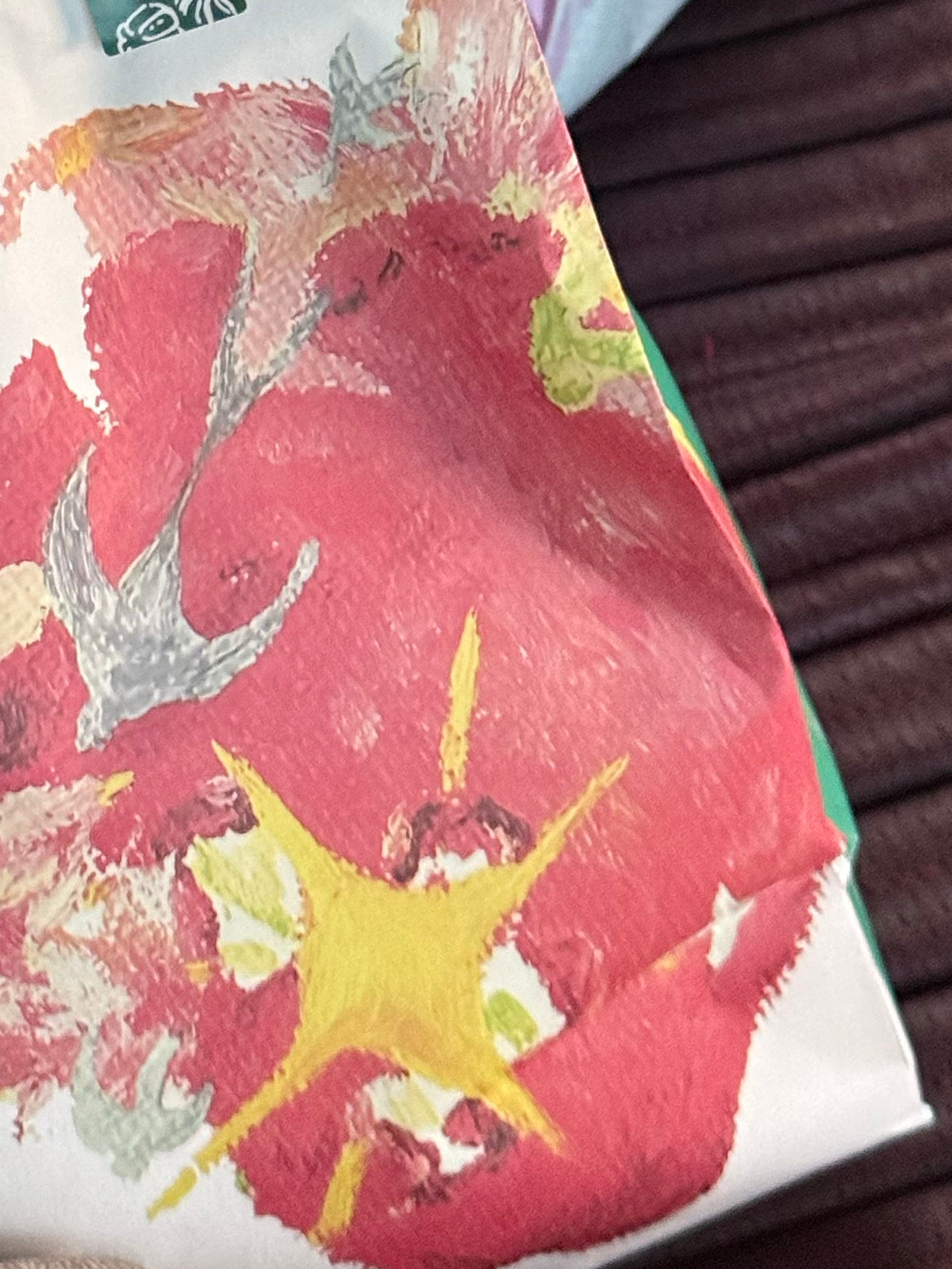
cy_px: -98
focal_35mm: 121
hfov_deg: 12.1
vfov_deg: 15.9
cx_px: -102
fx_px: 4435
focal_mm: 6.76
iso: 500
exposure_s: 1/40
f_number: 1.78
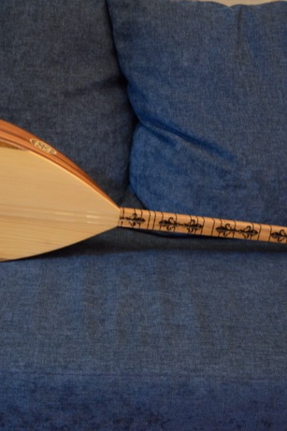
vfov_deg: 39.6
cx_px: 135
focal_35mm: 50
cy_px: 216
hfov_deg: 27.0
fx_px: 598
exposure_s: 1/15
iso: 1600
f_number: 6.3
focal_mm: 22
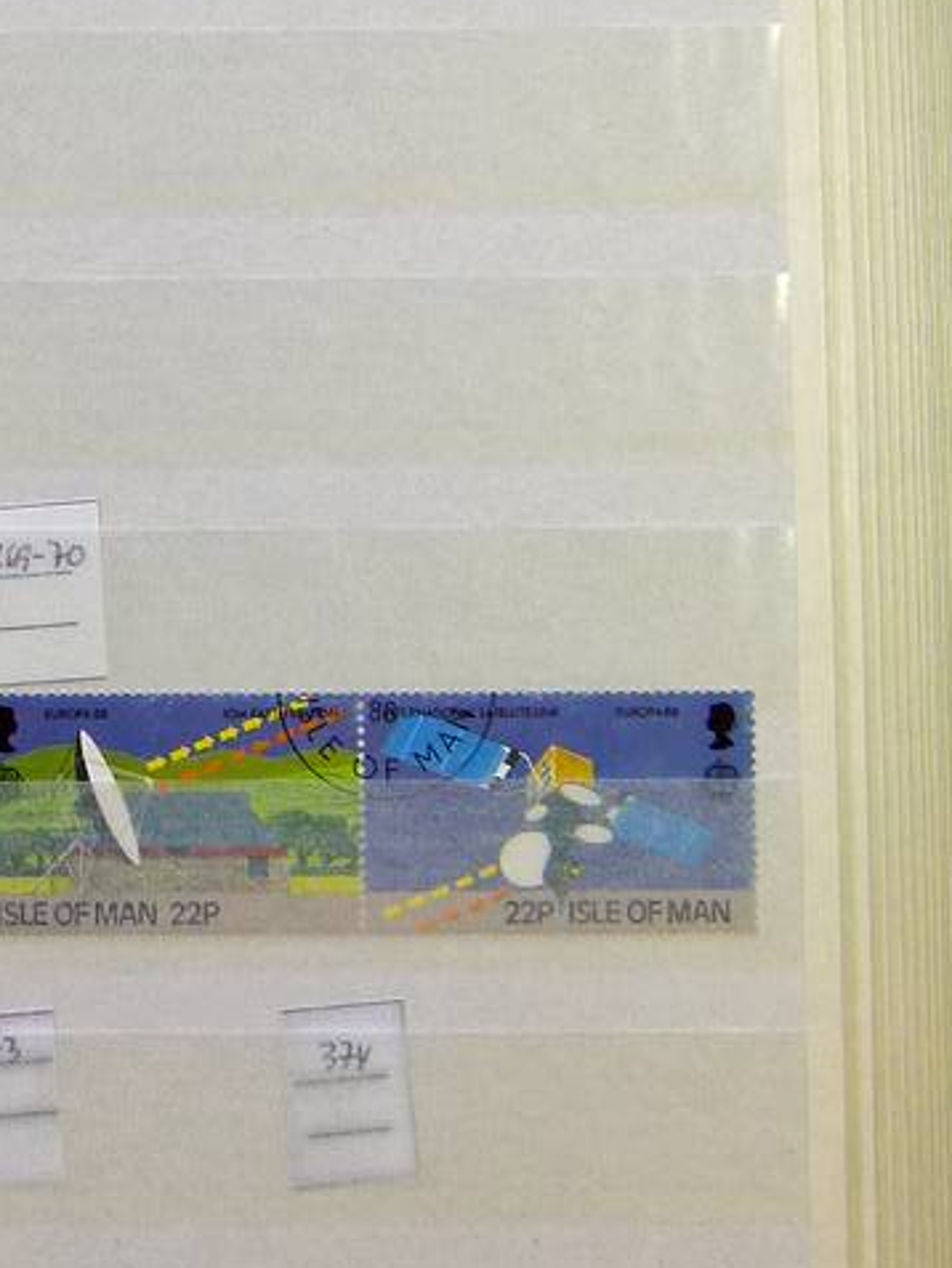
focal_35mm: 73
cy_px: 303
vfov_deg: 26.3
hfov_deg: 19.5
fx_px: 2676
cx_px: -53
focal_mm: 6.2
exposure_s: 1/160
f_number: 4
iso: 100
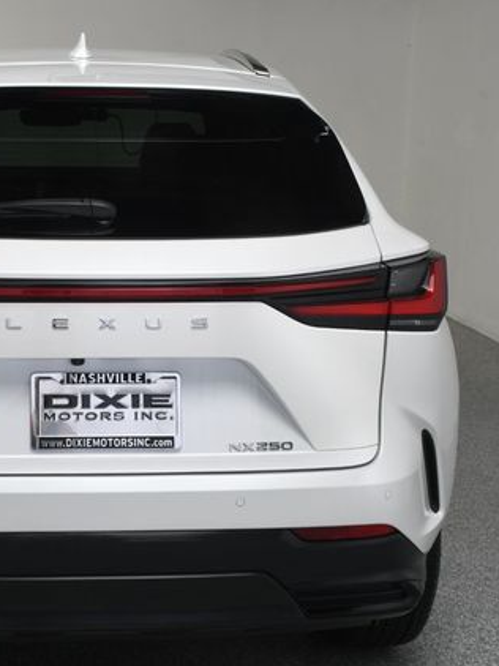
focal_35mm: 70
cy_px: 335
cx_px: 84
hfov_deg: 20.7
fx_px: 1347
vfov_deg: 27.8
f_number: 13
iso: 100
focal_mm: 32
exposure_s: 1/160
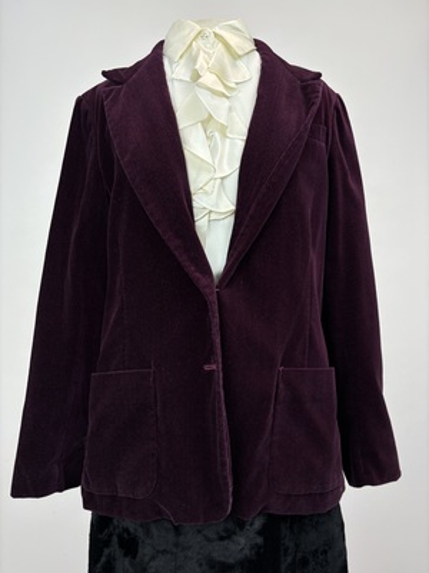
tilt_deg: -4.3
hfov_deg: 53.1
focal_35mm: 26
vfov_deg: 67.3
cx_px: 214
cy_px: 286
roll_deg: -0.2
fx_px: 430
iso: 40
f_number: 1.6
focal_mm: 5.96
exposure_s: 1/157
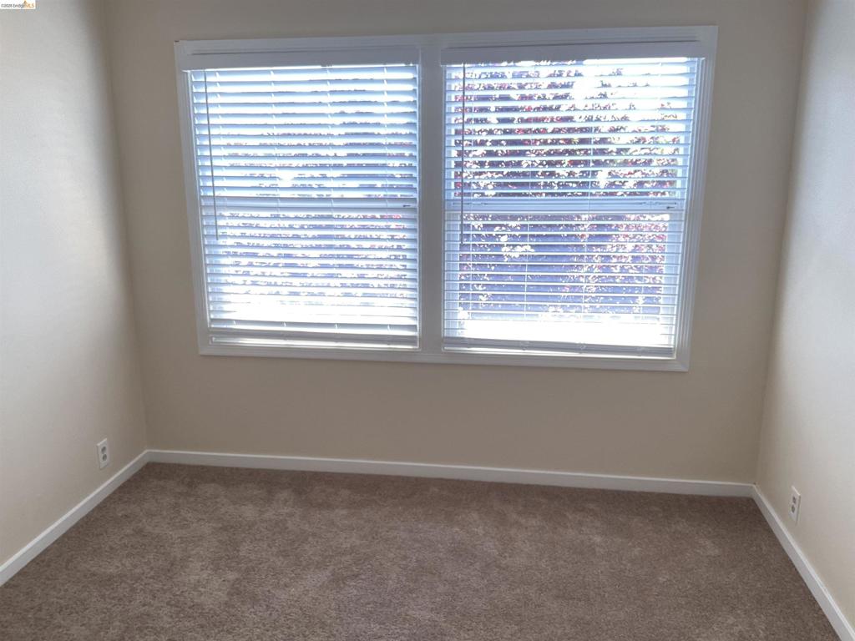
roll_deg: +0.1
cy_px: 320
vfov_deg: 48.2
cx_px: 428
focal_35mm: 29
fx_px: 716
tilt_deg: -13.1
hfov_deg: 61.7
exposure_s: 1/60
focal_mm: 3
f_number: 1.8
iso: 80
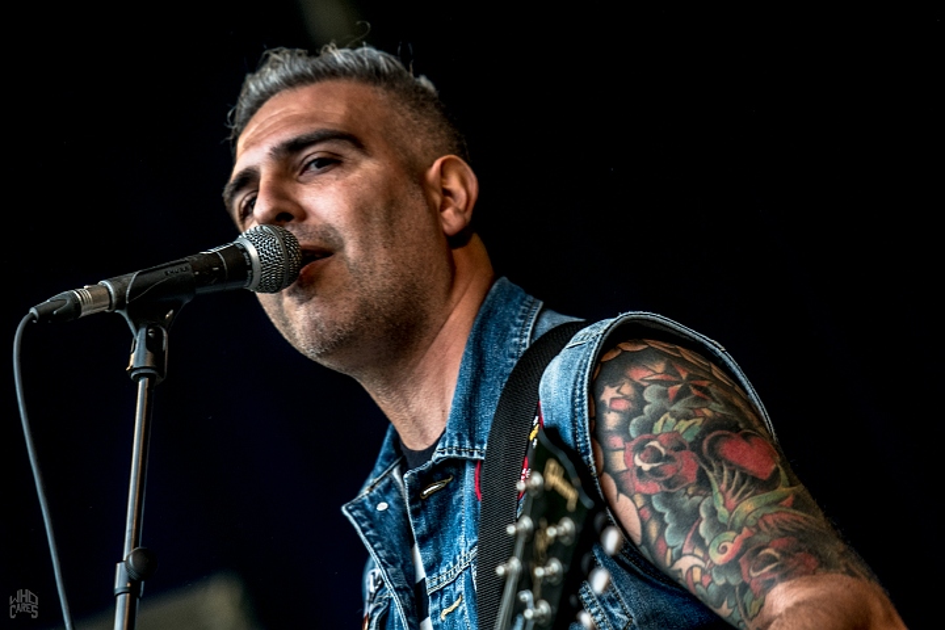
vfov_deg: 5.4
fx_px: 6693
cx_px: 472
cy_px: 315
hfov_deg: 8.1
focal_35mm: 255
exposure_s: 1/125
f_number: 2.8
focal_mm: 170
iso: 500
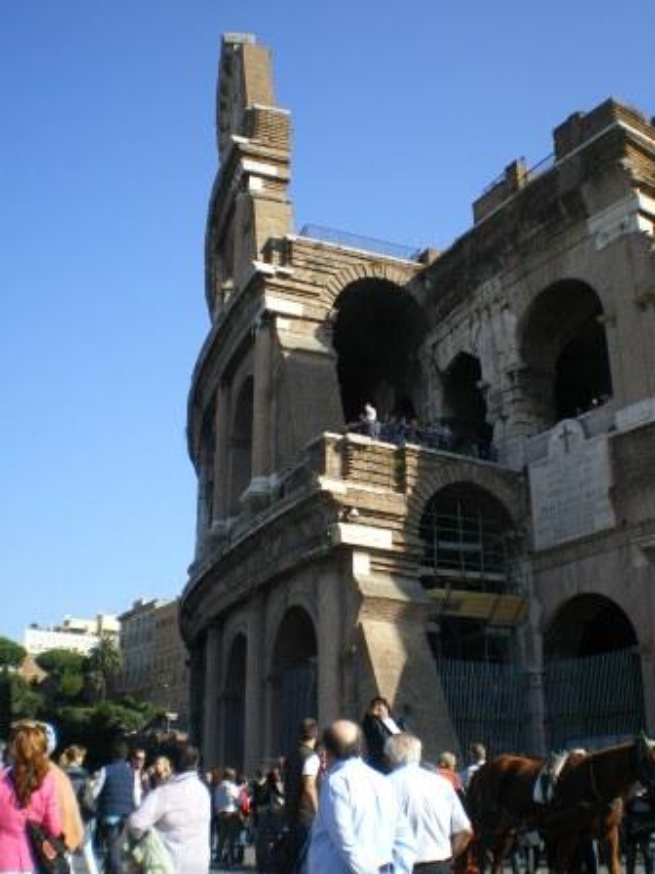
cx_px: 328
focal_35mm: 38
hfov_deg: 37.7
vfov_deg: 49.0
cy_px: 437
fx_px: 959
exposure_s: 1/200
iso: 64
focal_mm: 6.3
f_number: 4.6
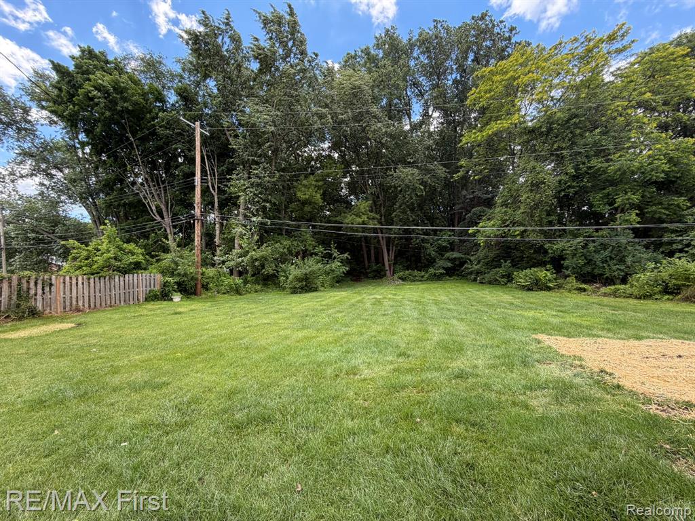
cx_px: 348
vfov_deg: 85.7
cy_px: 260
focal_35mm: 14
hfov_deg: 102.1
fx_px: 281
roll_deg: +1.8
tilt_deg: +2.1
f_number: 2.2
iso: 40
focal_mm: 2.22
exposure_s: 1/236
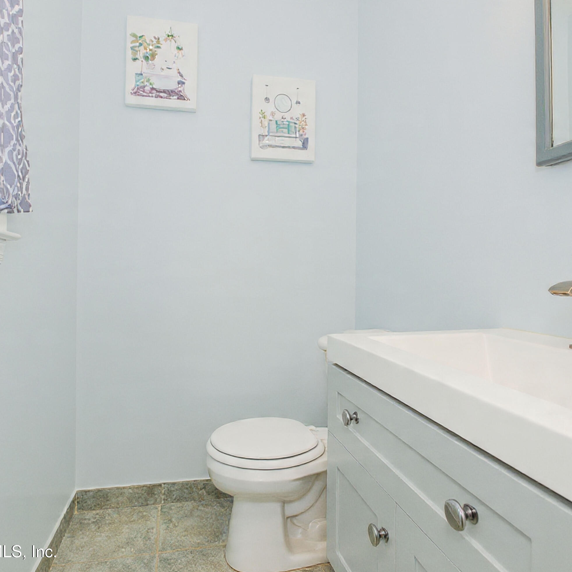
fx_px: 411
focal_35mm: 22
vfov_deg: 69.6
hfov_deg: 69.6
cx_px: 271
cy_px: 288
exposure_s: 1/250
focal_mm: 11.5
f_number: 7.1
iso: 640
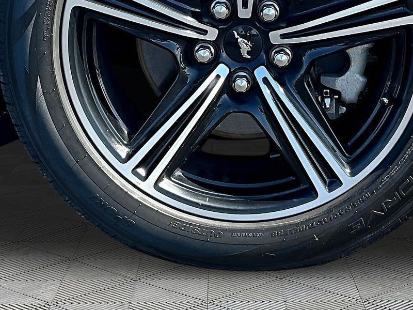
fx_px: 692
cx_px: 241
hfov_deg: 33.2
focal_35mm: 58
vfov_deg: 24.5
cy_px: 27
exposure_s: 1/378
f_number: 1.8
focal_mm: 3
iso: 25
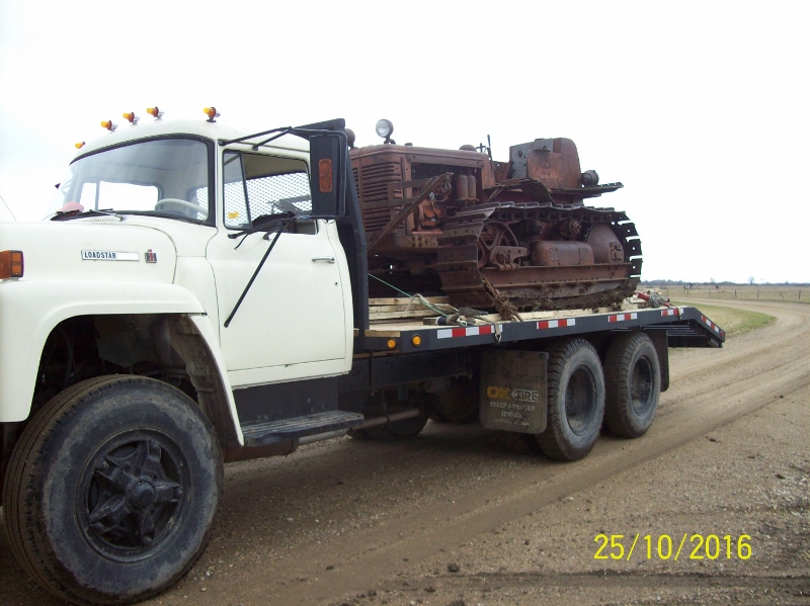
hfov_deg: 51.4
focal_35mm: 36
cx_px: 405
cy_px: 303
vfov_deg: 39.6
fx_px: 842
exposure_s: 1/255
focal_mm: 6
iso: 80
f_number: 2.7
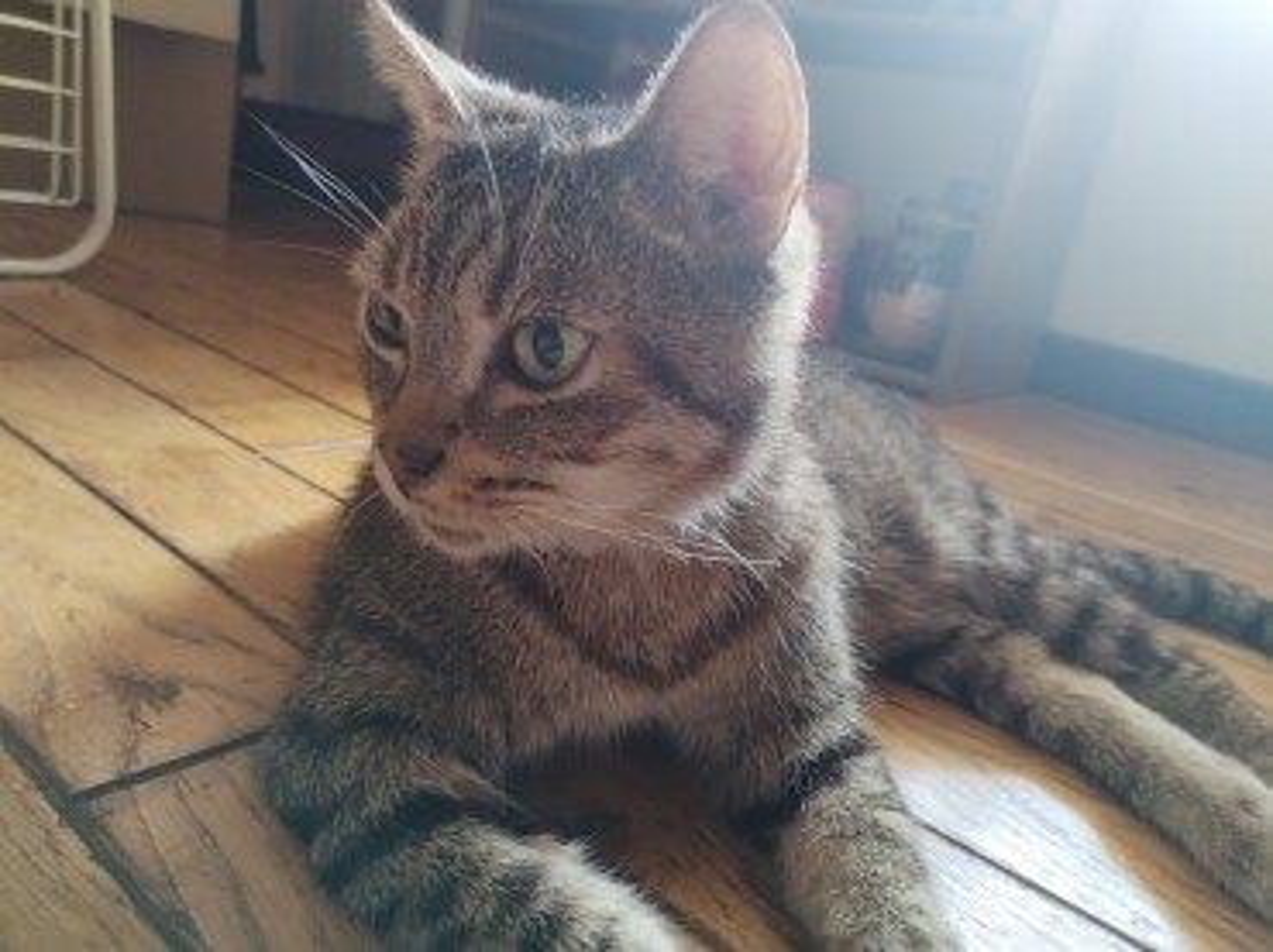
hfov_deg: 61.7
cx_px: 636
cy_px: 476
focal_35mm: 29
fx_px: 1066
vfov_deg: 48.2
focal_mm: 4.75
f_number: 1.8
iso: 731
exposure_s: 1/25
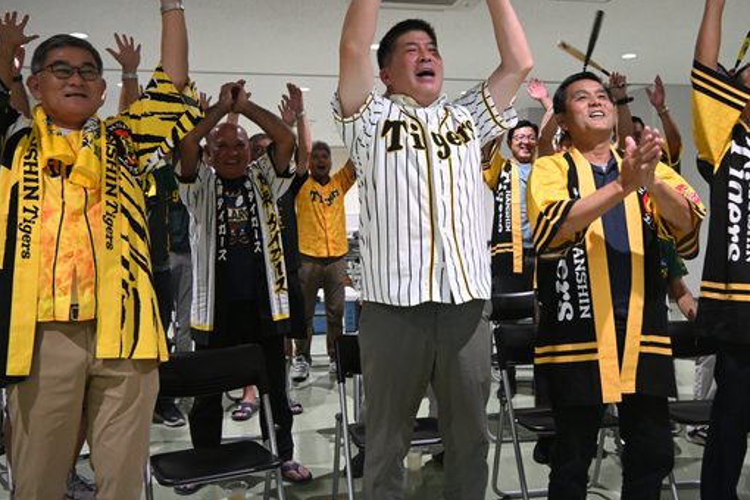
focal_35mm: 35
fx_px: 735
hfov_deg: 54.0
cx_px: 402
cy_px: 203
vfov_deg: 37.4
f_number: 3.5
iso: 3200
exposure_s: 1/250
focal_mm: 19.5
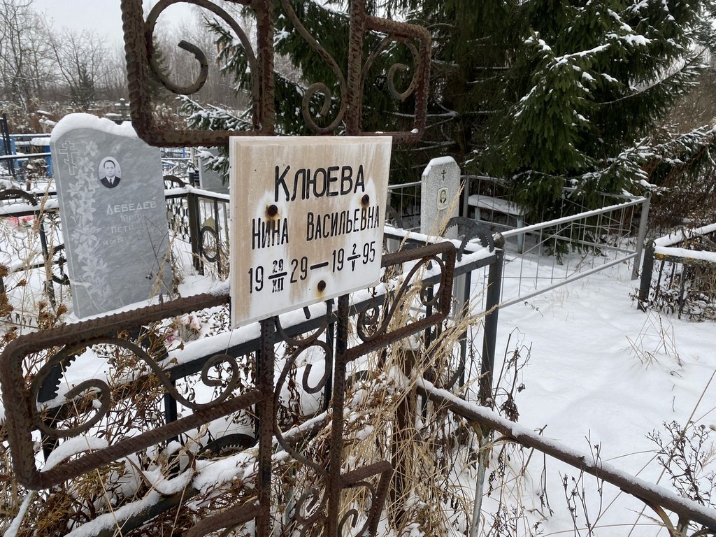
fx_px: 538
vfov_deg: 53.1
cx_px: 358
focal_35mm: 26
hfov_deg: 67.3
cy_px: 268
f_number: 1.8
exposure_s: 1/426
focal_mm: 4.25
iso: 32
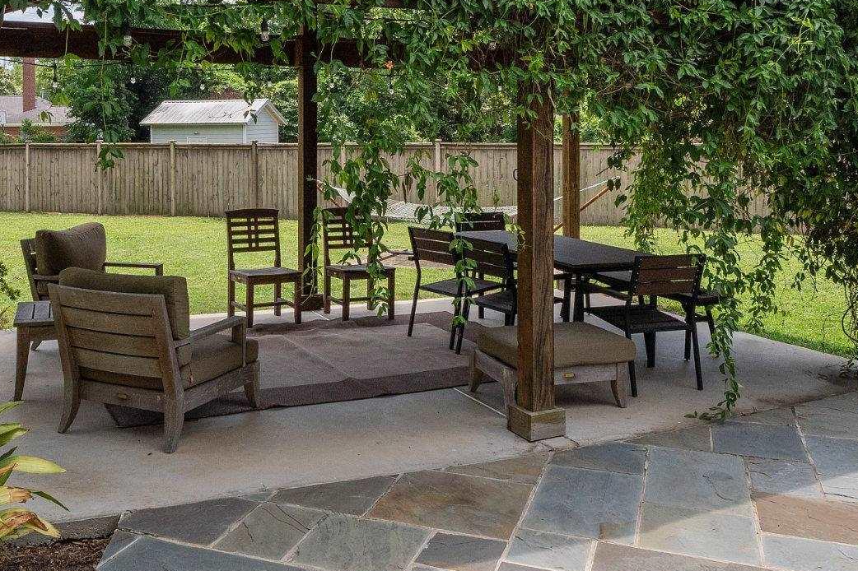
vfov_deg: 35.8
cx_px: 371
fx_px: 858
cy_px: 123
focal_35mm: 36
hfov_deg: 53.0
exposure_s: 1/640
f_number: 8
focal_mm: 10
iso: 250
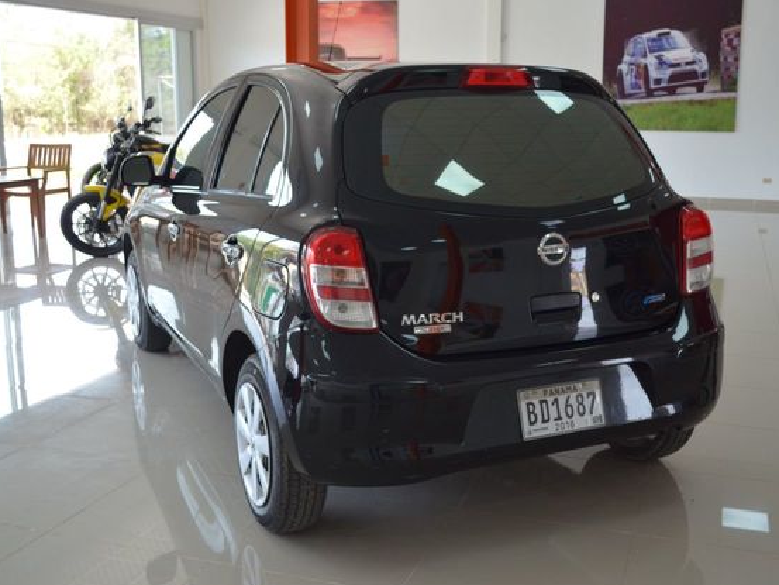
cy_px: 296
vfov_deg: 36.0
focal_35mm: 40
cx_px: 424
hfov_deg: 46.7
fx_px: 900
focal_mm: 24
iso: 500
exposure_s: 1/200
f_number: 4
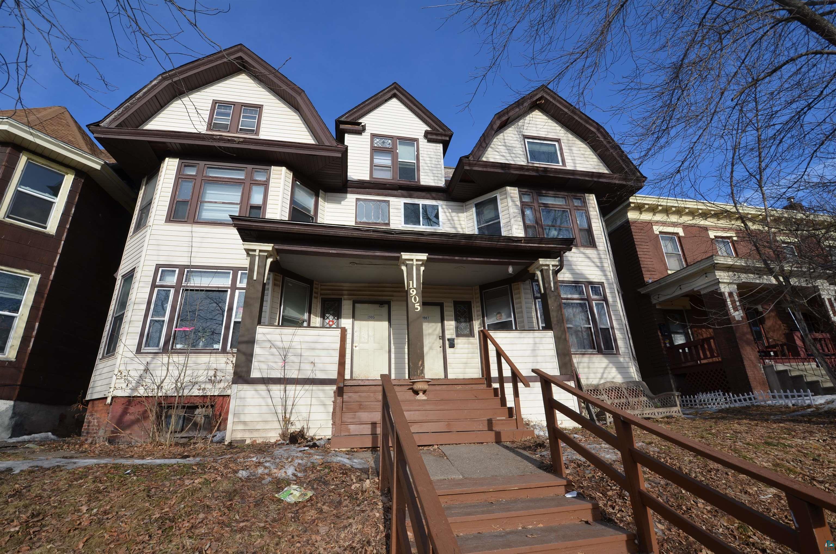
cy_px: 277
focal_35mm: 15
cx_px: 418
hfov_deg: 100.5
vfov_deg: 77.1
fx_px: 348
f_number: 8
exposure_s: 1/250
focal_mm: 10
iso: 125
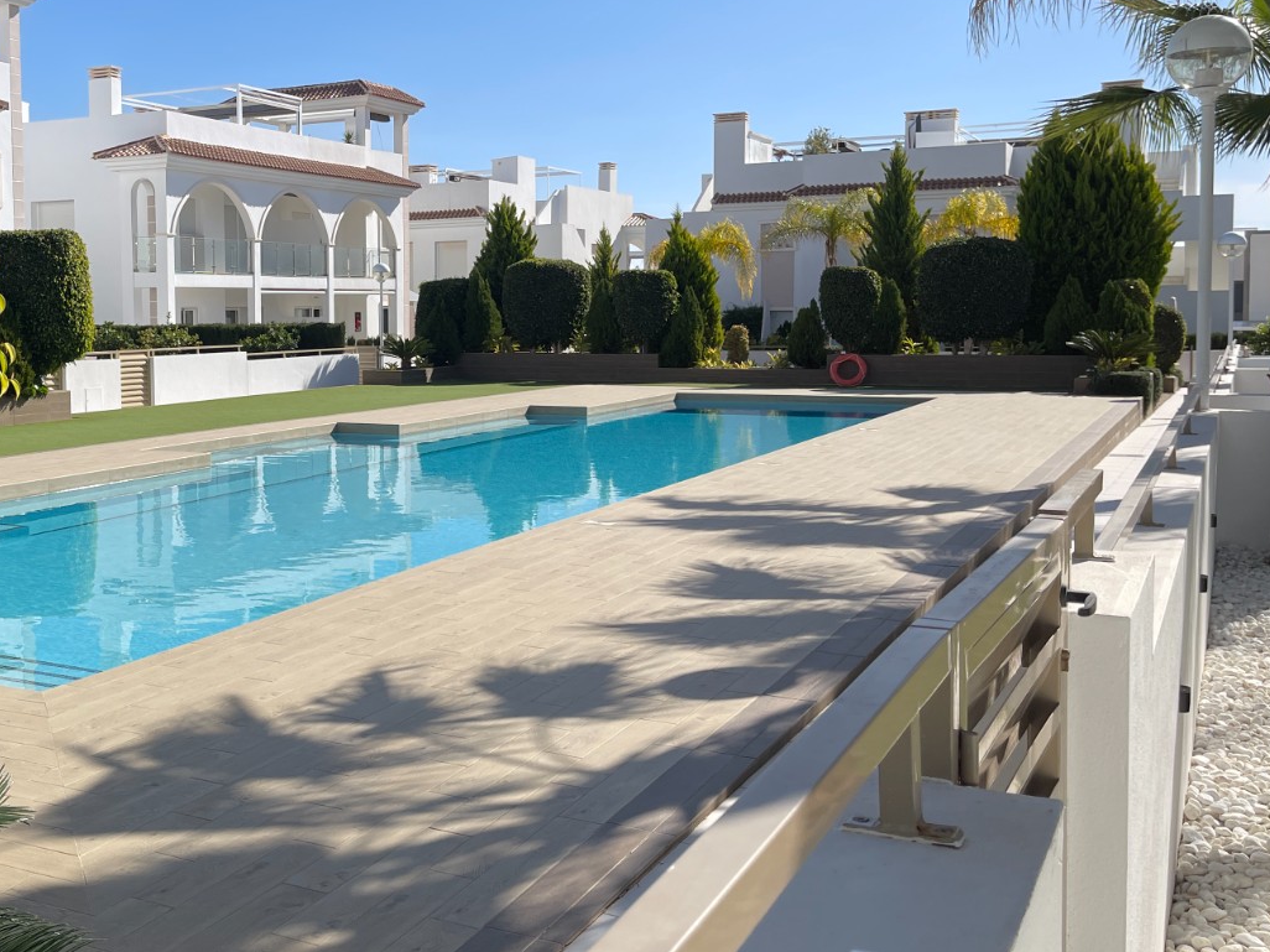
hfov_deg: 46.3
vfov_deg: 36.7
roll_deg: +0.4
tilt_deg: -4.9
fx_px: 1431
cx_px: 332
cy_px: 410
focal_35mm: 39
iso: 32
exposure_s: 1/4902
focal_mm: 5.1
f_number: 1.6
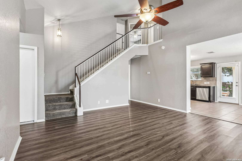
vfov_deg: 67.4
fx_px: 121
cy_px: 80
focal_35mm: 18
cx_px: 121
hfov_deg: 90.0
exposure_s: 1/20
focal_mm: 18
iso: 2500
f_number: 8
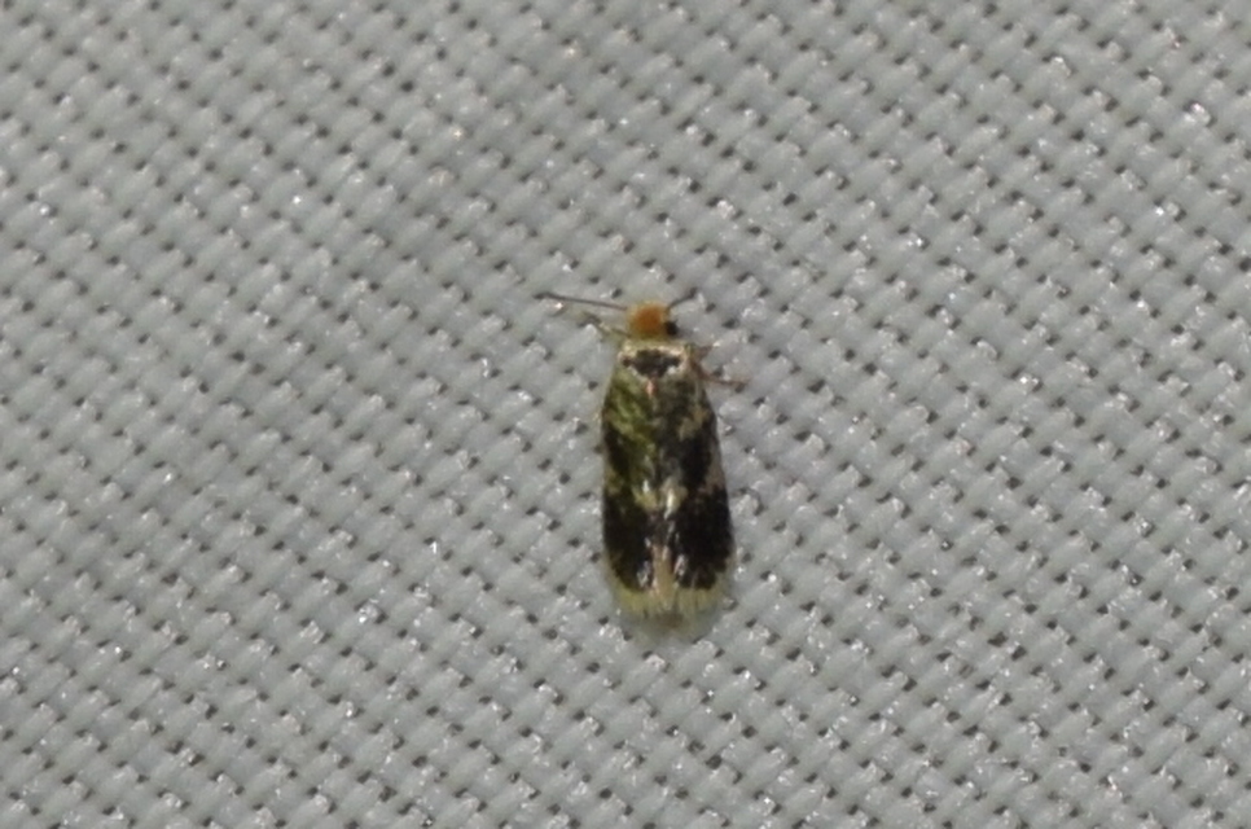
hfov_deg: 14.4
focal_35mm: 142
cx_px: 626
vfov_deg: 9.6
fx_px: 4942
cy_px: 414
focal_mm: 95
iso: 125
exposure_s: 1/160
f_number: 10
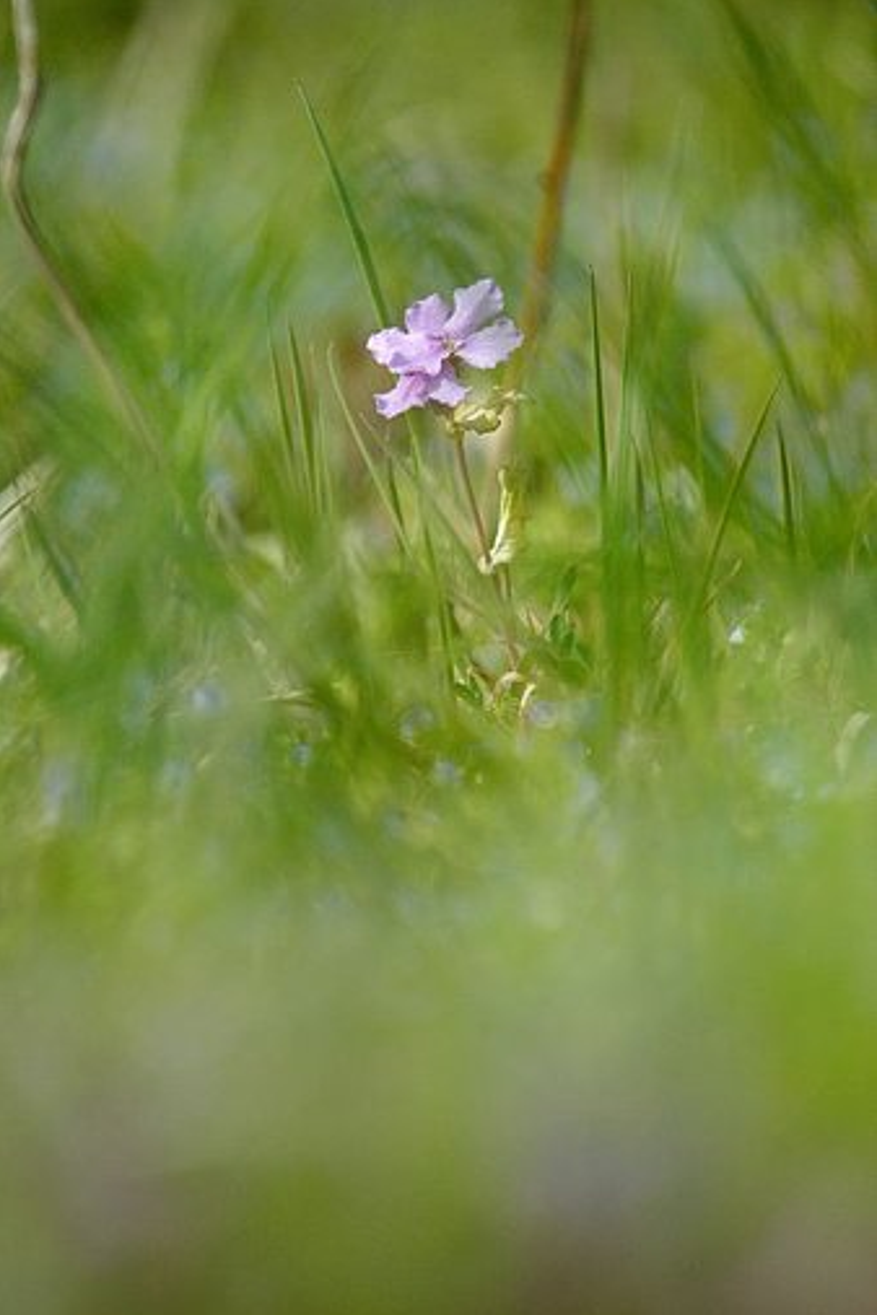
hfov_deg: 1.8
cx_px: 438
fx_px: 27660
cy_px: 659
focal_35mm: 757
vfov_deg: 2.7
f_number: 7.1
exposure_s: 1/1250
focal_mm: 500
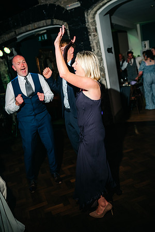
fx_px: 226
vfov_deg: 54.4
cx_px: 78
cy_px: 116
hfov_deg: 37.9
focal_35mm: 35
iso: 400
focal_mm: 35
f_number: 2.2
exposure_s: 1/200
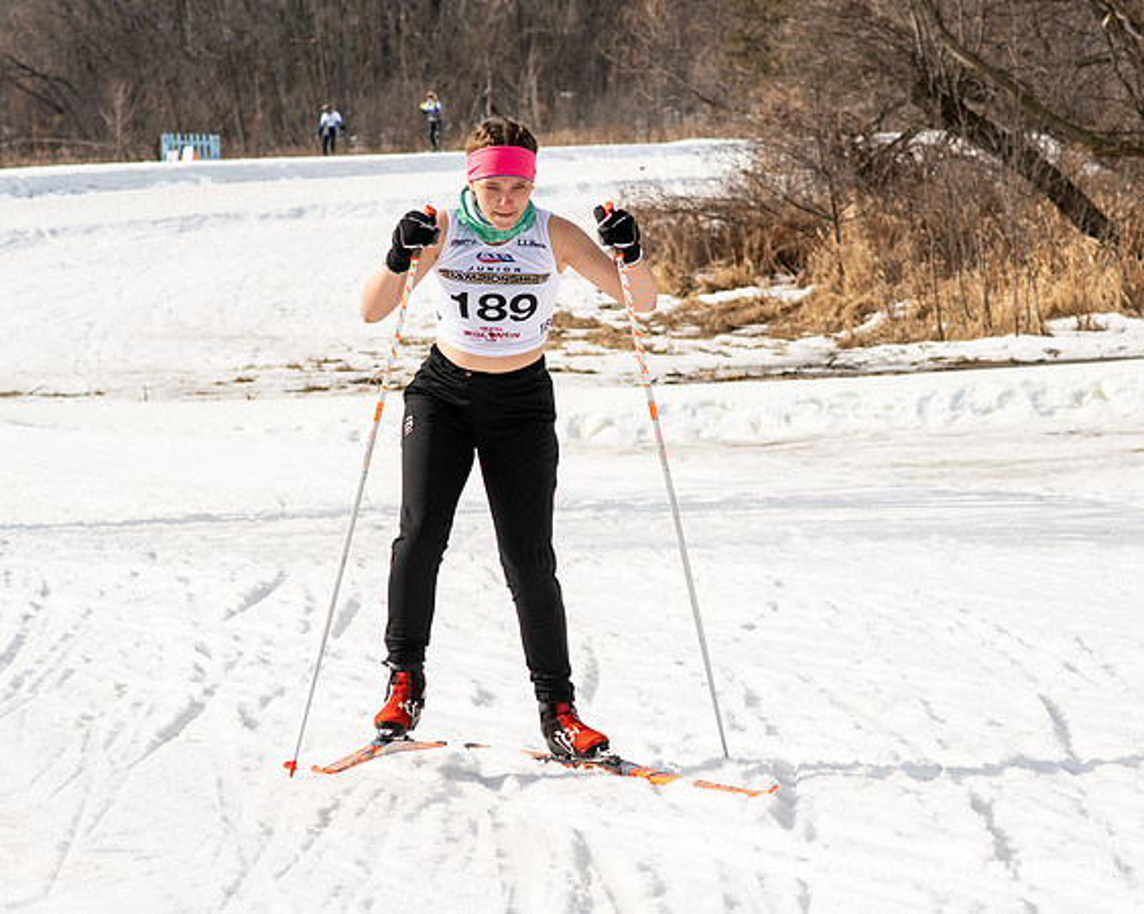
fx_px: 5240
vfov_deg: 10.0
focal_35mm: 155
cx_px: 587
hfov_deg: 12.5
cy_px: 428
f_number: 6.3
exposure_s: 1/2000
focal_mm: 85
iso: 400
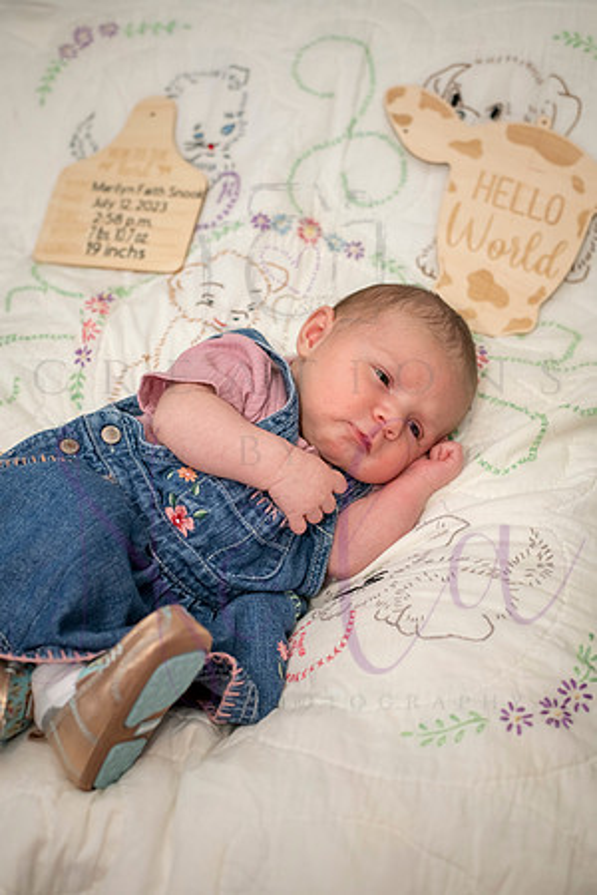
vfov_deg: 39.6
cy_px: 448
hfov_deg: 27.0
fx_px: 1244
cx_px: 298
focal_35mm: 50
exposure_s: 1/250
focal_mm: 50
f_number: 4
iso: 800
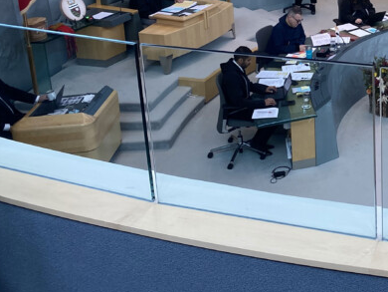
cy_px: -17
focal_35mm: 59
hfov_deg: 30.0
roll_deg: +0.7
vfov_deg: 23.5
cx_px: 405
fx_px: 662
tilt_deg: -16.1
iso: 125
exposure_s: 1/120
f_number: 1.8
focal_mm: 4.25
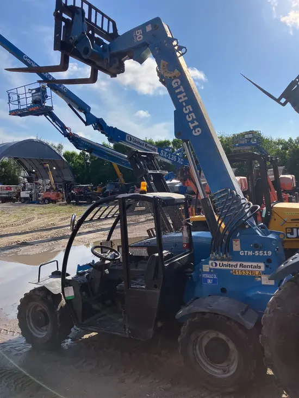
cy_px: 199
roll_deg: +0.3
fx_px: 322
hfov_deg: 49.8
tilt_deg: -1.3
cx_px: 150
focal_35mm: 28
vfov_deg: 63.4
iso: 32
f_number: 1.8
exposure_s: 1/2703
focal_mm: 3.99
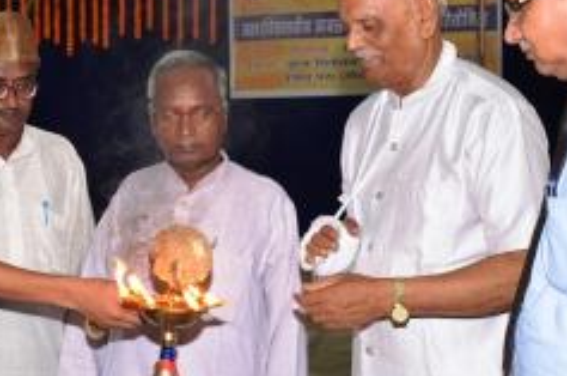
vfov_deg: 19.9
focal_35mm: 68
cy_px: 164
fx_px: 1069
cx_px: 136
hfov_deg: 29.2
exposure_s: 1/60
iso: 800
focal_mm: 24
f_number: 7.1
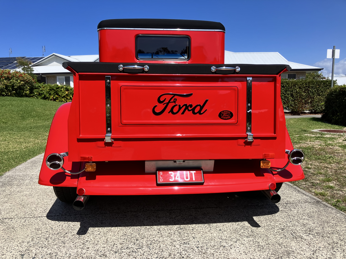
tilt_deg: -6.2
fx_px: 280
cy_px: 130
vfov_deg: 49.7
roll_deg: -0.1
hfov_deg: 63.4
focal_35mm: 28
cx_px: 173
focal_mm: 3.99
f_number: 1.8
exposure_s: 1/1567
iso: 32
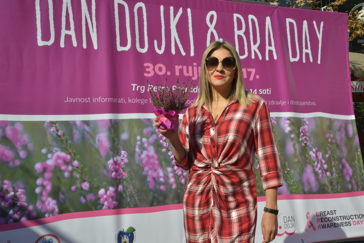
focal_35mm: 40
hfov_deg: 48.5
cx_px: 182
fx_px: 404
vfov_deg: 33.4
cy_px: 122
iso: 400
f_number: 22
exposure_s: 1/125
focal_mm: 40
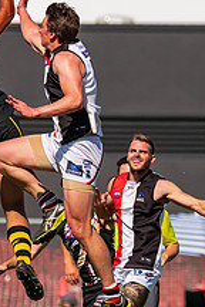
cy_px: 174
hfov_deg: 0.9
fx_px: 12615
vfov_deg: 1.4
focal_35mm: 1477
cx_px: 219
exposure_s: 1/6400
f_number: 6.3
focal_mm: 450
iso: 800
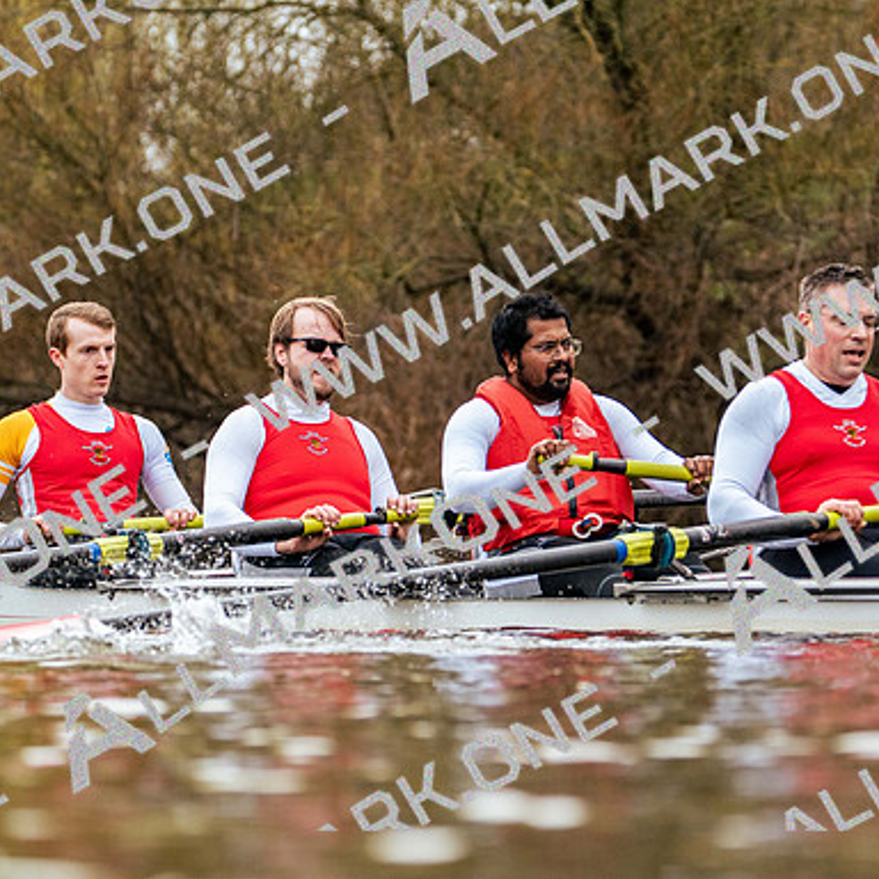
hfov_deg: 5.1
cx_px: 529
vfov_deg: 5.1
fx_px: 9883
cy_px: 438
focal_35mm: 344
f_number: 6.3
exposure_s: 1/2000
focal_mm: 268
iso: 2000
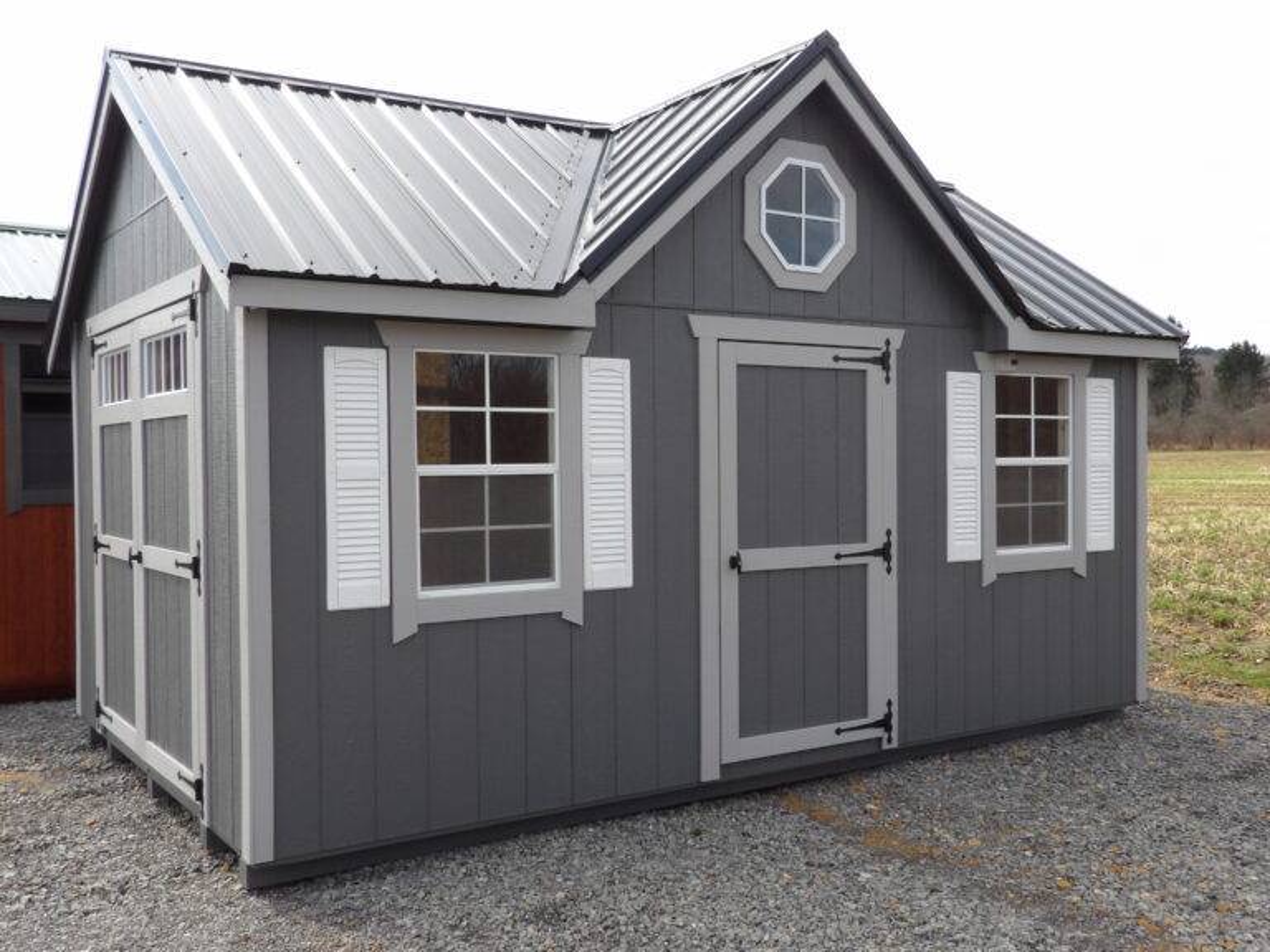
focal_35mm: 33
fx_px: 1211
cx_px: 635
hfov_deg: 55.4
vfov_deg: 42.9
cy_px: 476
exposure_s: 1/101
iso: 100
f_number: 7.1
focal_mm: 5.9
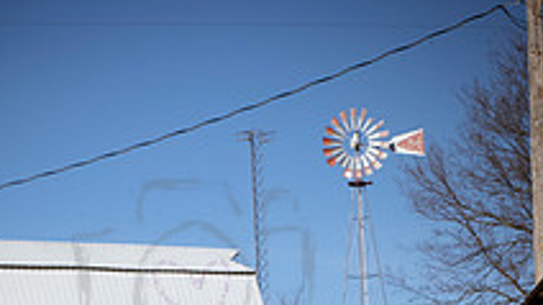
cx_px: 202
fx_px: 2562
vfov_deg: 6.7
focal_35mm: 178
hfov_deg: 12.1
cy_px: 520
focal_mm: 80
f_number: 18
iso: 800
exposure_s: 1/800
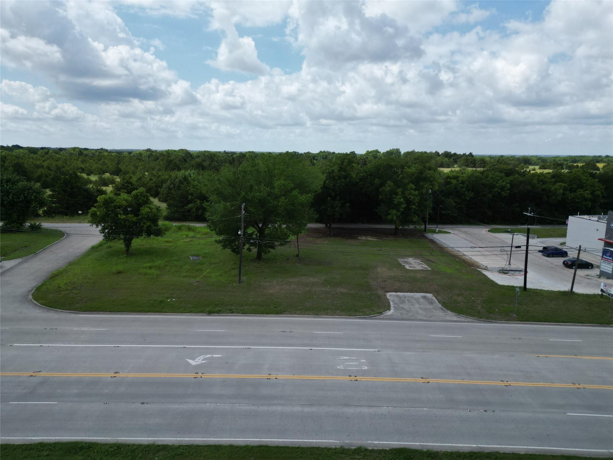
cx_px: 306
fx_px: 425
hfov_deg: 71.6
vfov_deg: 56.8
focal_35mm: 24
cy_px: 230
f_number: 1.7
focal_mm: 6.72
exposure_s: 1/4000
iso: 120
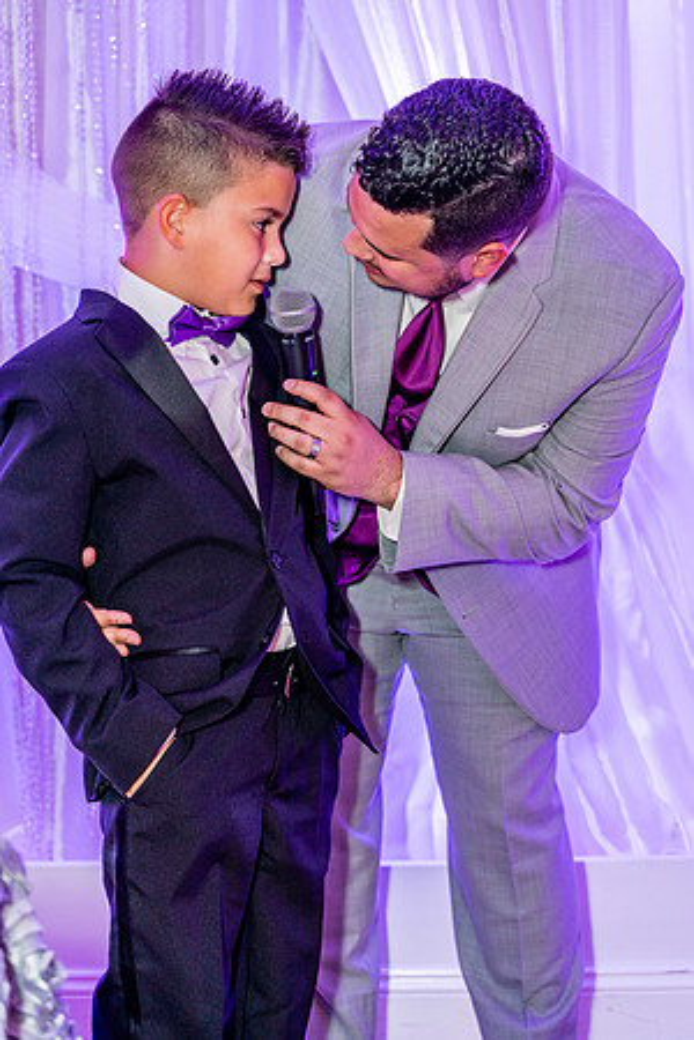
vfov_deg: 27.0
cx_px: 347
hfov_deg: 18.2
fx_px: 2169
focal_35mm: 75
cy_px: 520
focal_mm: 75
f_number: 4
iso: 2000
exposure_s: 1/125
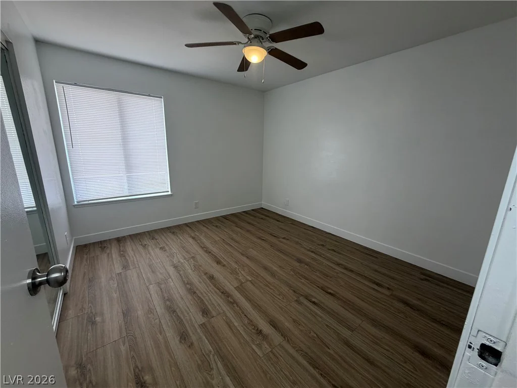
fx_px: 209
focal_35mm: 14
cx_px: 258
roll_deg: -0.2
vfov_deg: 85.7
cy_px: 194
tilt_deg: -13.6
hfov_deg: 102.1
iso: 160
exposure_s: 1/120
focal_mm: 2.22
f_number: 2.2
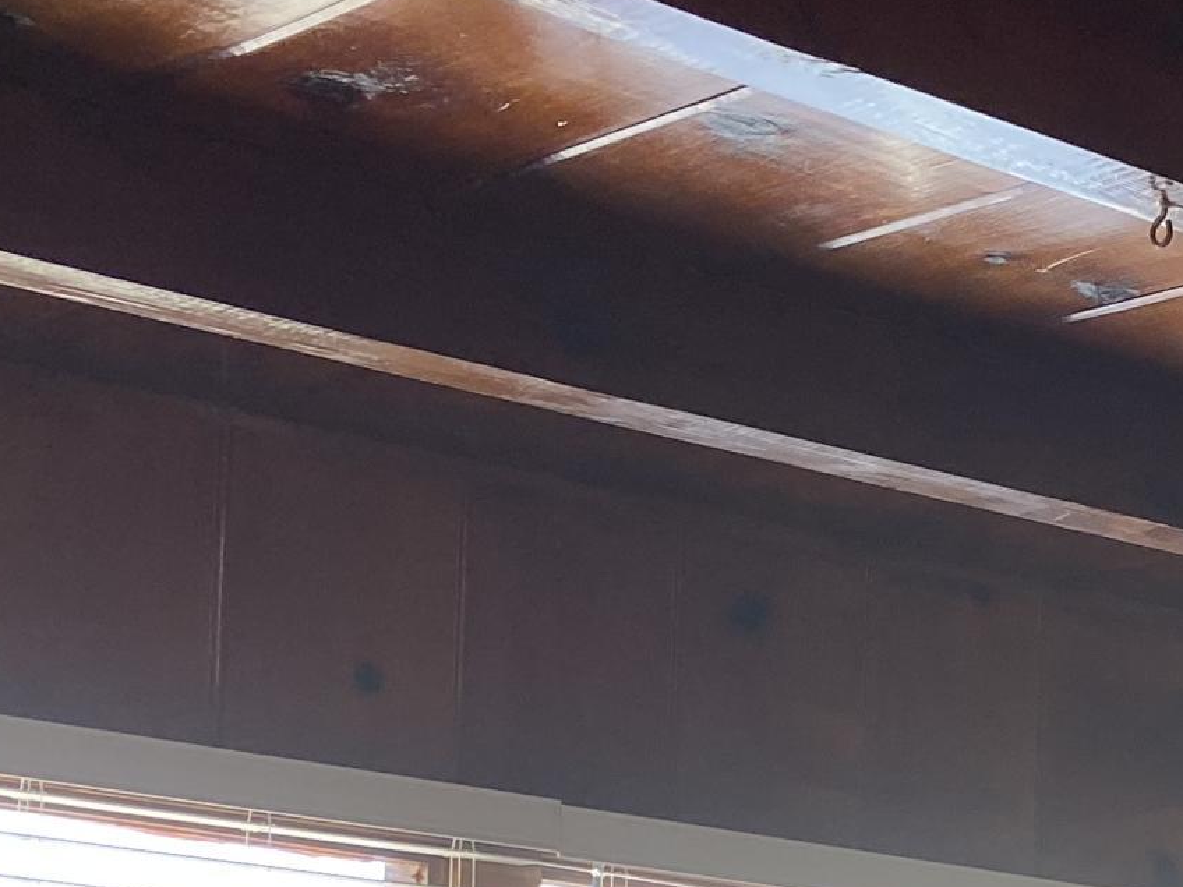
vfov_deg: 14.9
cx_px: 2055
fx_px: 3144
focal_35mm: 92
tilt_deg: +1.8
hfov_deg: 17.7
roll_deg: -0.4
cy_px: 1336
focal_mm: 4.25
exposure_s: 1/121
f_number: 1.8
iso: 64
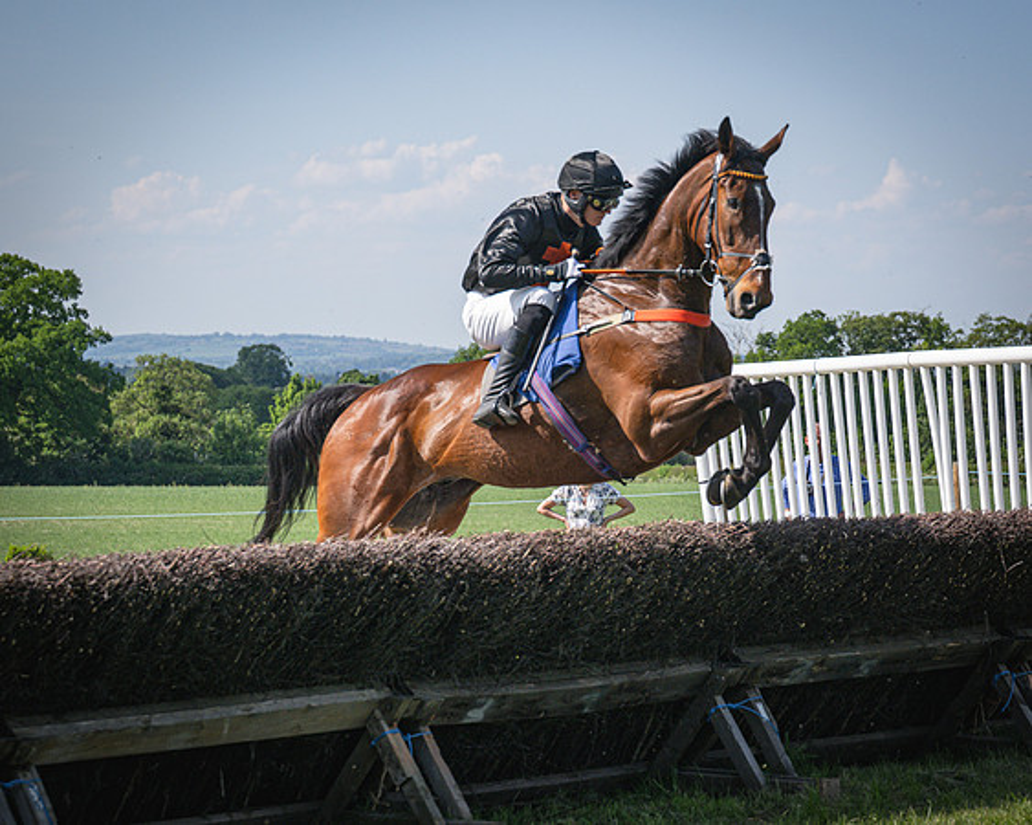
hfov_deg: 15.7
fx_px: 3726
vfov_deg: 12.6
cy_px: 462
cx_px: 704
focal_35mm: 122
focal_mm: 70
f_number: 4
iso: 400
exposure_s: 1/3200
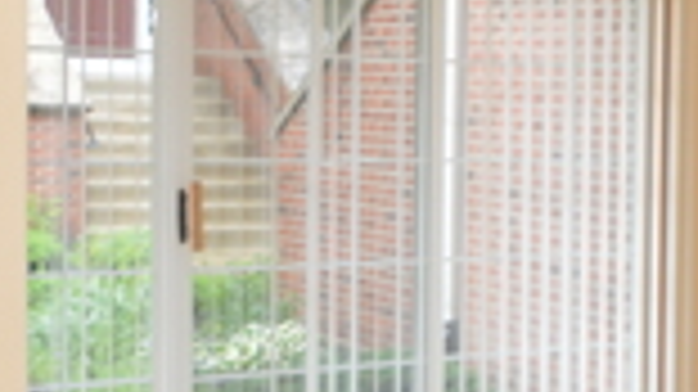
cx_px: 1261
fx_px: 1797
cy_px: 180
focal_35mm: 97
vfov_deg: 12.4
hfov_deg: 17.7
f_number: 4.5
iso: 400
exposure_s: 1/80
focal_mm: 15
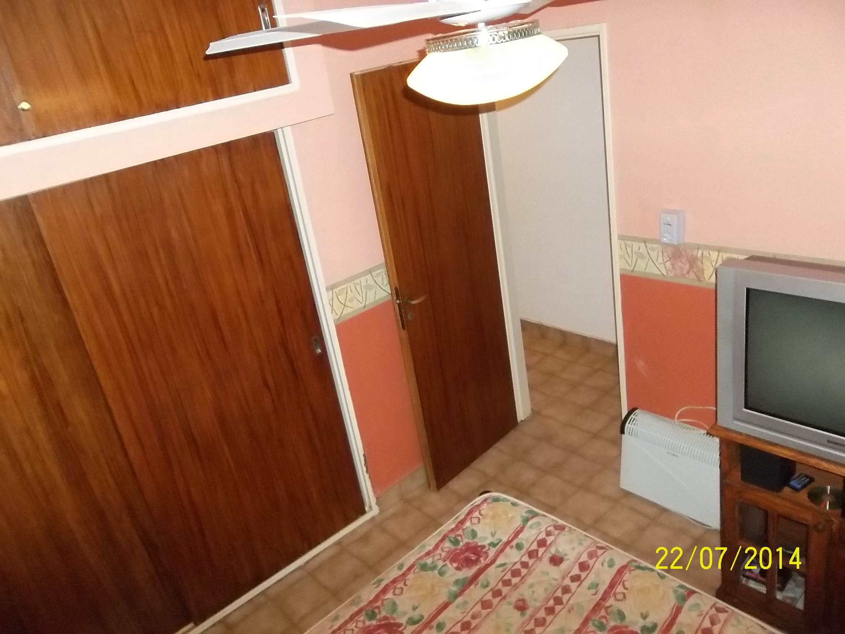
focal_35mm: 27
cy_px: 317
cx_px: 422
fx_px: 659
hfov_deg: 65.3
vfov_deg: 51.4
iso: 400
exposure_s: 1/30
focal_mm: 4.9
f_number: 3.5
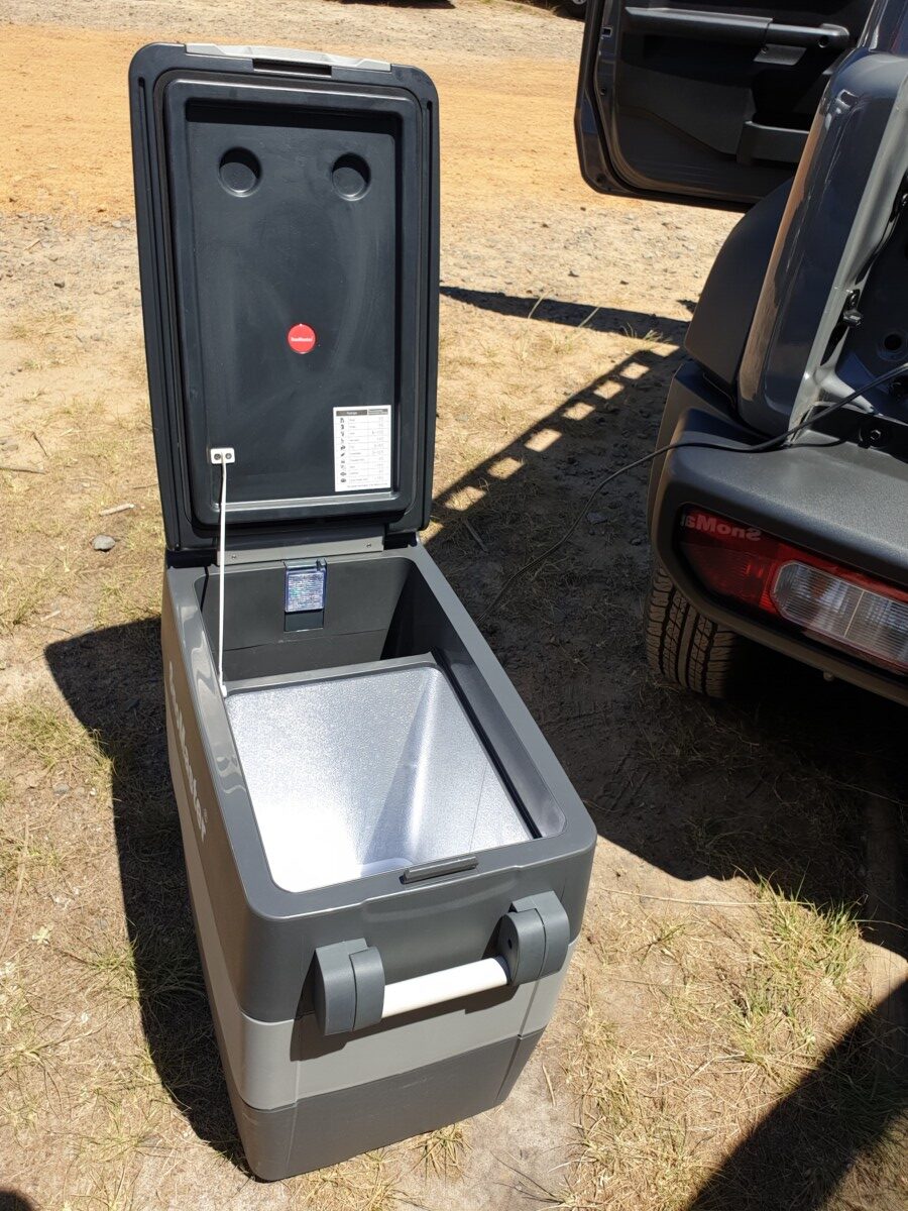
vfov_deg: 67.3
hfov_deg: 53.1
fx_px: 909
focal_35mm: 26
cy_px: 606
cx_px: 454
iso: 50
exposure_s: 1/1328
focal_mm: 4.3
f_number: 2.4
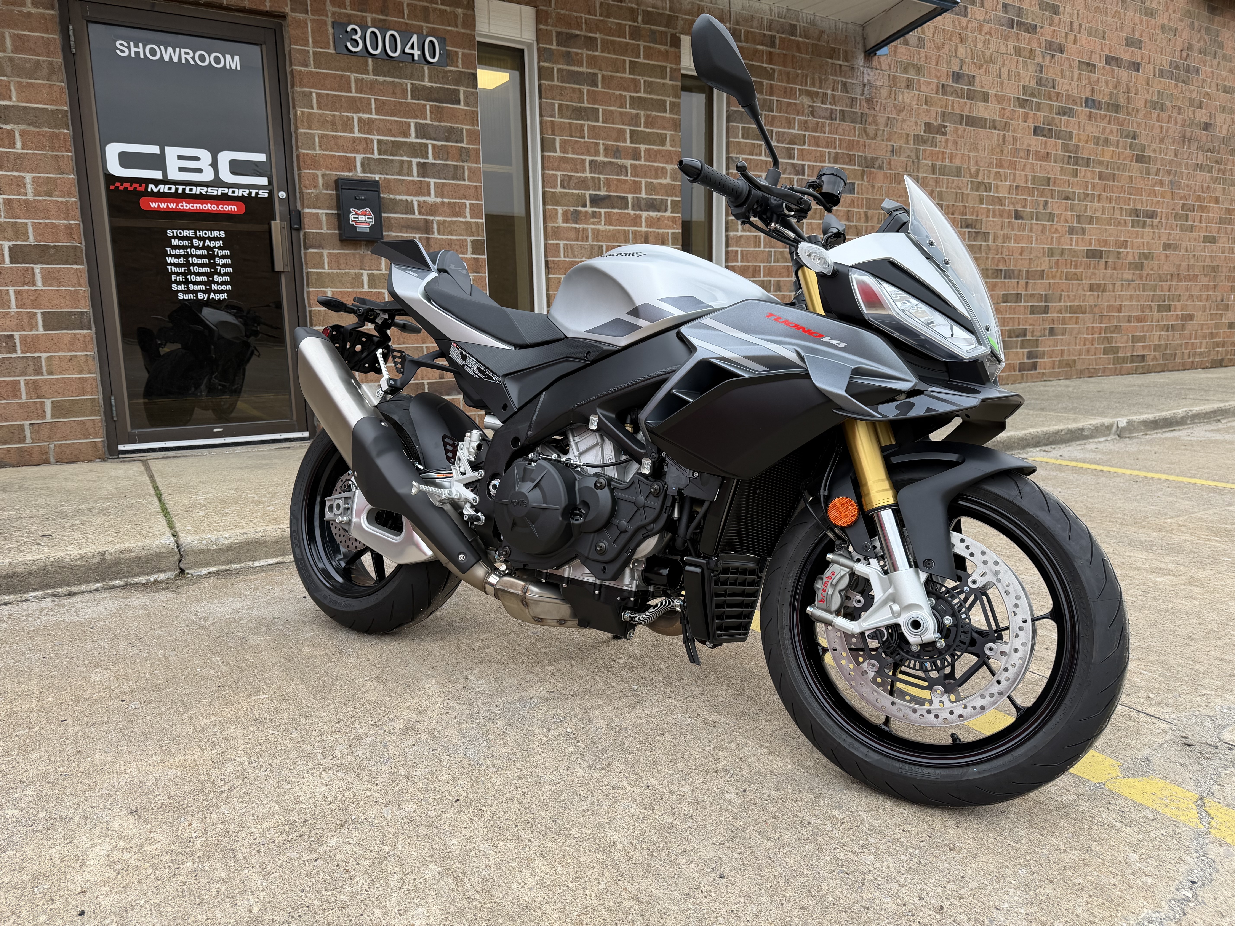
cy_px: 463
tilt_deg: -9.8
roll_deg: +0.3
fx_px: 856
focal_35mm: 24
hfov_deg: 71.6
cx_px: 618
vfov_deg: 56.8
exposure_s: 1/356
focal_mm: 6.76
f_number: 1.78
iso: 80
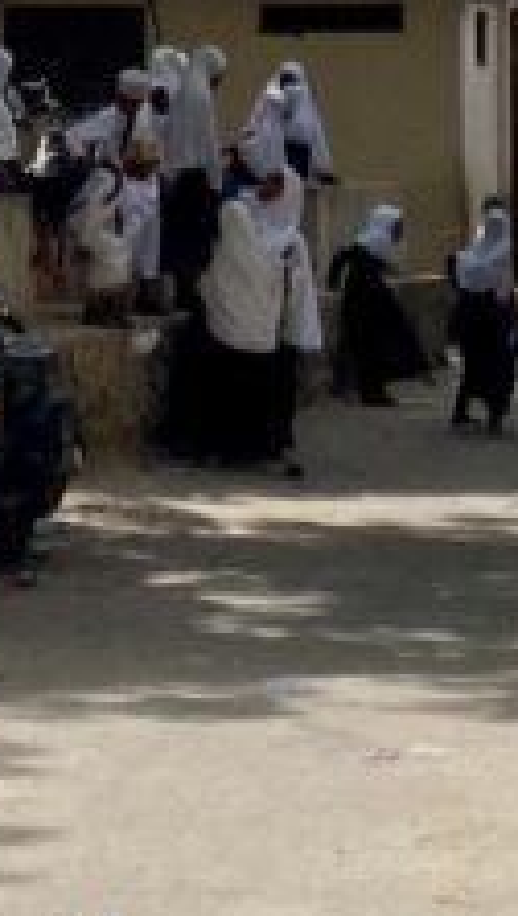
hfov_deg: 7.2
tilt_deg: +11.6
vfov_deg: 12.0
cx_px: 218
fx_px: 4113
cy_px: -589
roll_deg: -0.8
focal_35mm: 169
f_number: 1.8
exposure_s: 1/2817
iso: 32
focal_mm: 4.25
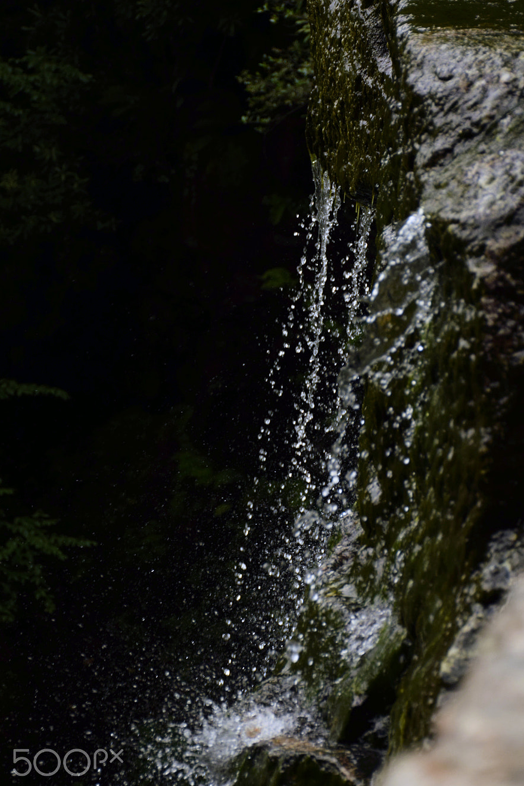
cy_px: 365
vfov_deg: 18.8
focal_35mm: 109
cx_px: 293
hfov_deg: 12.6
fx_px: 2381
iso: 640
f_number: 5
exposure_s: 1/750
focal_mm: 60
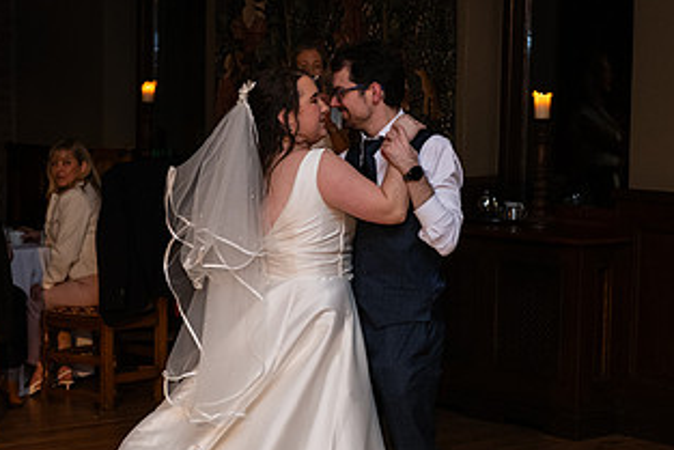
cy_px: 272
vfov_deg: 13.4
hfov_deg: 20.0
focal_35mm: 102
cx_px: 319
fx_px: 1910
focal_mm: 55
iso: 1000
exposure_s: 1/160
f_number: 3.5
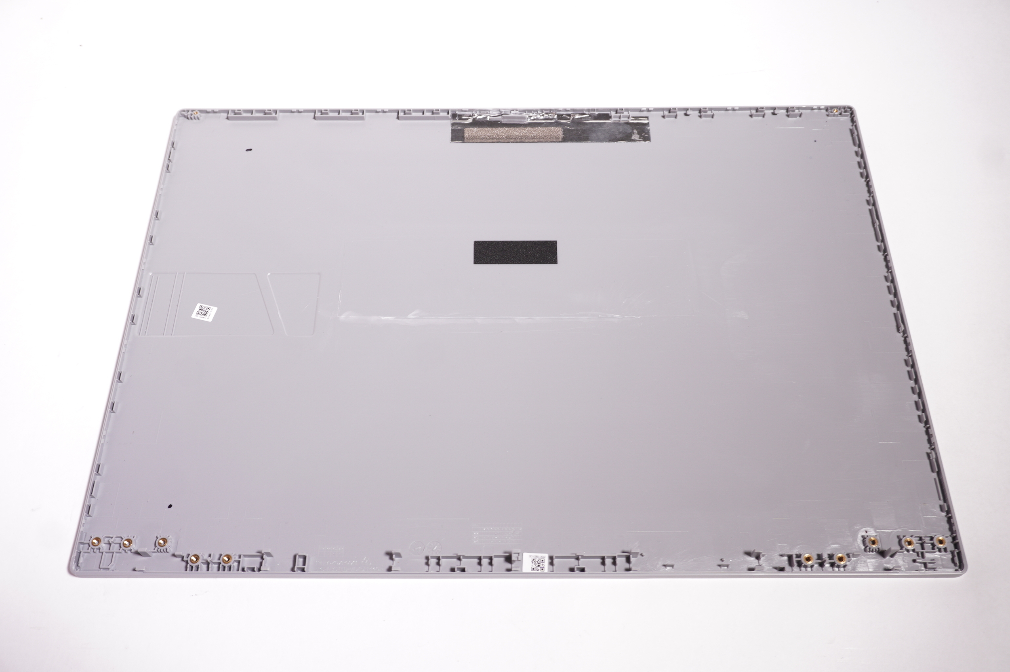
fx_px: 883
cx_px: 505
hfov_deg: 59.5
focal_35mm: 32
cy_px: 336
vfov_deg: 41.6
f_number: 5.6
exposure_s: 1/13
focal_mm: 21
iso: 200
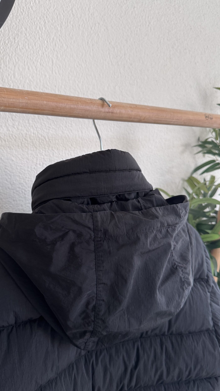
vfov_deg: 69.9
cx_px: 98
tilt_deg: -7.2
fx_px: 280
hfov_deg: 42.8
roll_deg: -0.2
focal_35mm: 27
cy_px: 196
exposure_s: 1/114
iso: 200
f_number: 1.78
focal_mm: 6.76
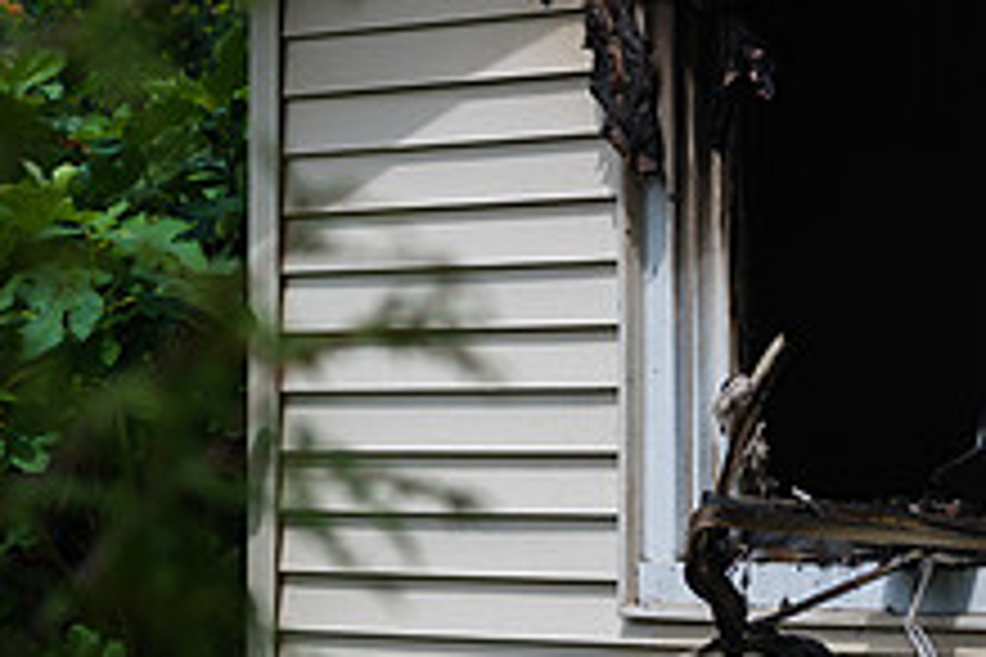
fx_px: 5067
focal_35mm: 185
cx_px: 819
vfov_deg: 7.4
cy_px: 108
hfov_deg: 11.1
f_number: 3.2
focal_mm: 70
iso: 200
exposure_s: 1/4000
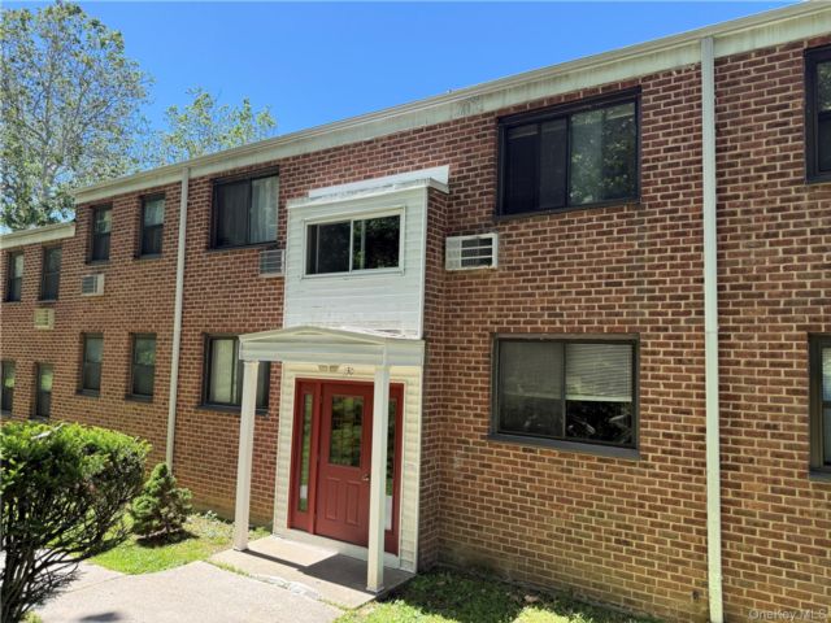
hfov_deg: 71.6
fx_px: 576
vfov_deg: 56.8
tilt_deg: +5.0
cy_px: 312
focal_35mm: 24
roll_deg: -1.7
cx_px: 416
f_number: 1.78
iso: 100
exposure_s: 1/1211
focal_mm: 6.76
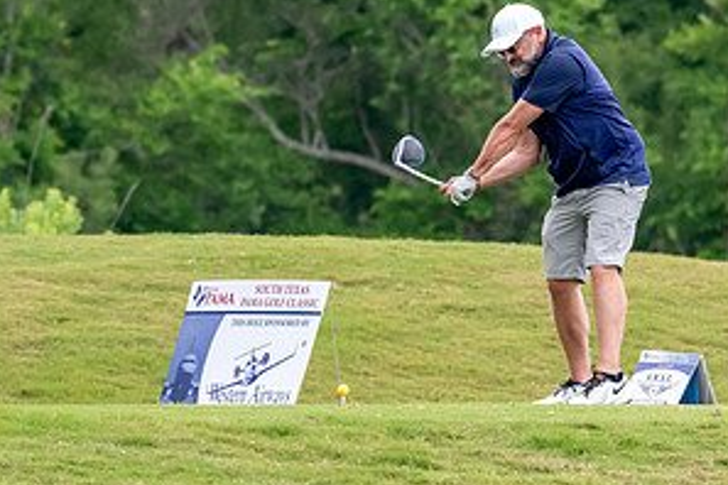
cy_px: 72
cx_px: 468
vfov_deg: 1.7
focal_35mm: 792
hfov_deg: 2.6
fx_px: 16015
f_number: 5.6
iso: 2500
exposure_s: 1/2000
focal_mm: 270
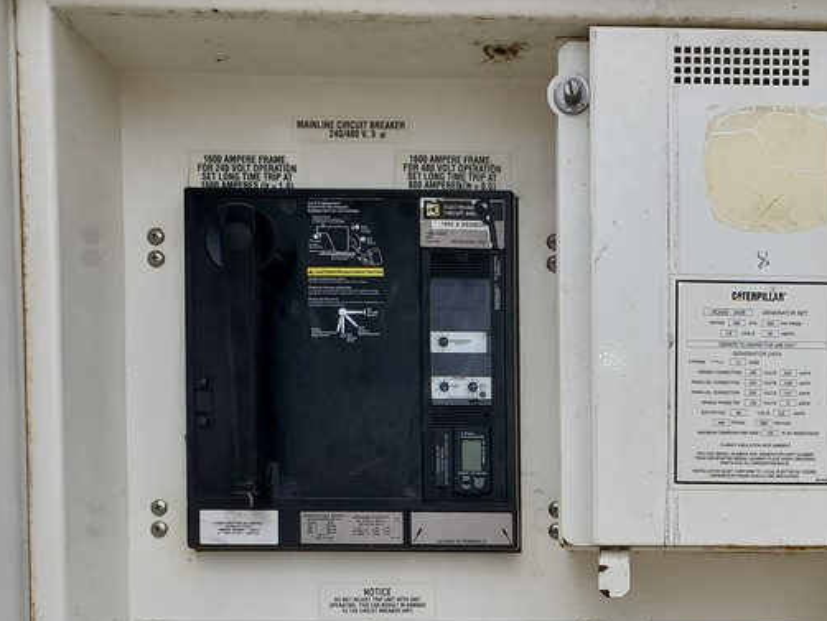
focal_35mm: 53
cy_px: 616
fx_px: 1267
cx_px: 731
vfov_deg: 26.2
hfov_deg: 34.3
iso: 50
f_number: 2.4
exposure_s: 1/395
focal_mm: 4.3
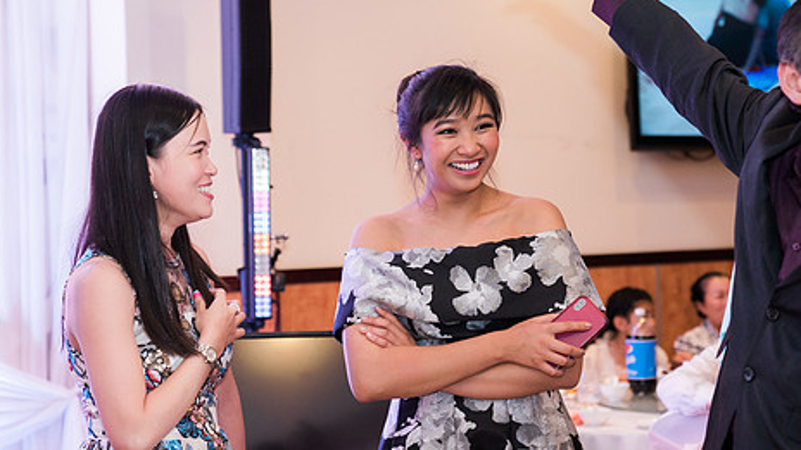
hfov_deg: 25.6
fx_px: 1763
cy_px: 236
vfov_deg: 14.6
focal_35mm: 83
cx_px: 426
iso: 1000
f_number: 2.8
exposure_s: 1/125
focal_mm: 56
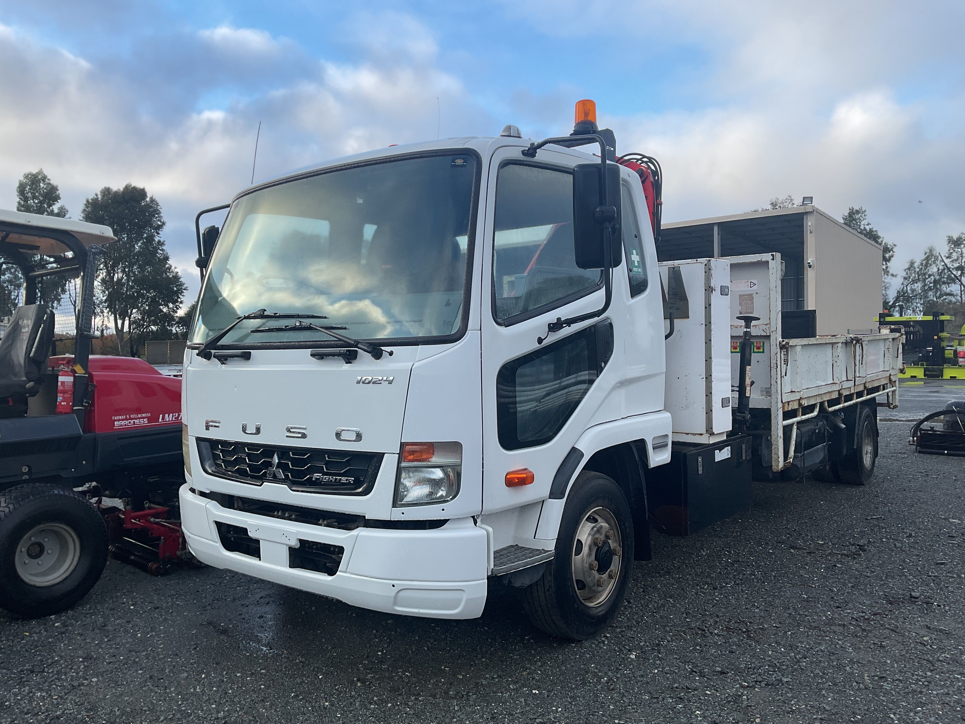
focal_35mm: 29
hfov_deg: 61.7
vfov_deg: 48.2
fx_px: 808
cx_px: 482
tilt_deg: -1.7
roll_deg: +0.8
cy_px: 362
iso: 16
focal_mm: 3
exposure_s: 1/400
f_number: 1.8
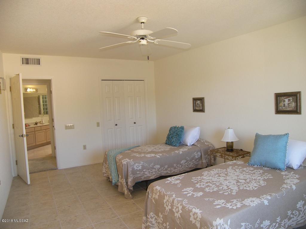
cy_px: 114
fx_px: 212
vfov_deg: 56.8
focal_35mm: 24
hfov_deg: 71.6
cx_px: 153
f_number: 2.8
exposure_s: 1/30
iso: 100
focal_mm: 5
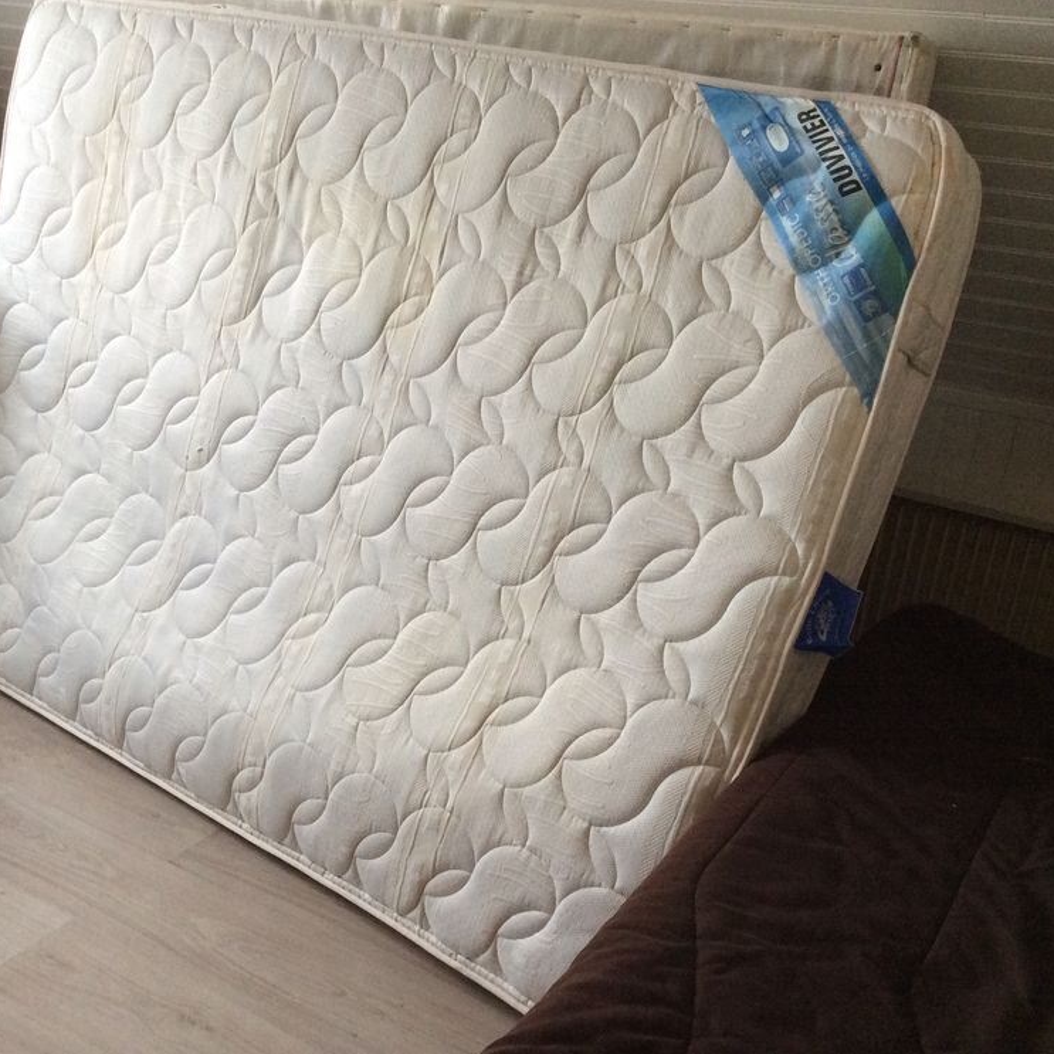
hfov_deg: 43.8
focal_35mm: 38
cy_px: 527
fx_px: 1309
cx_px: 499
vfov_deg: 43.9
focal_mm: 3.3
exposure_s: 1/25
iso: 125
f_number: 2.4
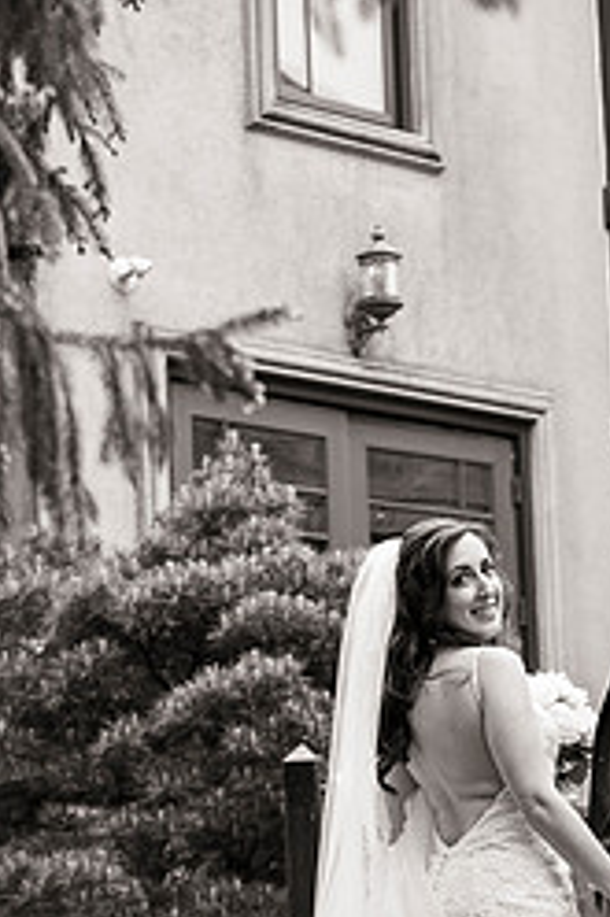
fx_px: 3232
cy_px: 765
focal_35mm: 127
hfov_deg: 10.7
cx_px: 534
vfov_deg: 16.0
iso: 800
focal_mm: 70
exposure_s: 1/2000
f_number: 3.5
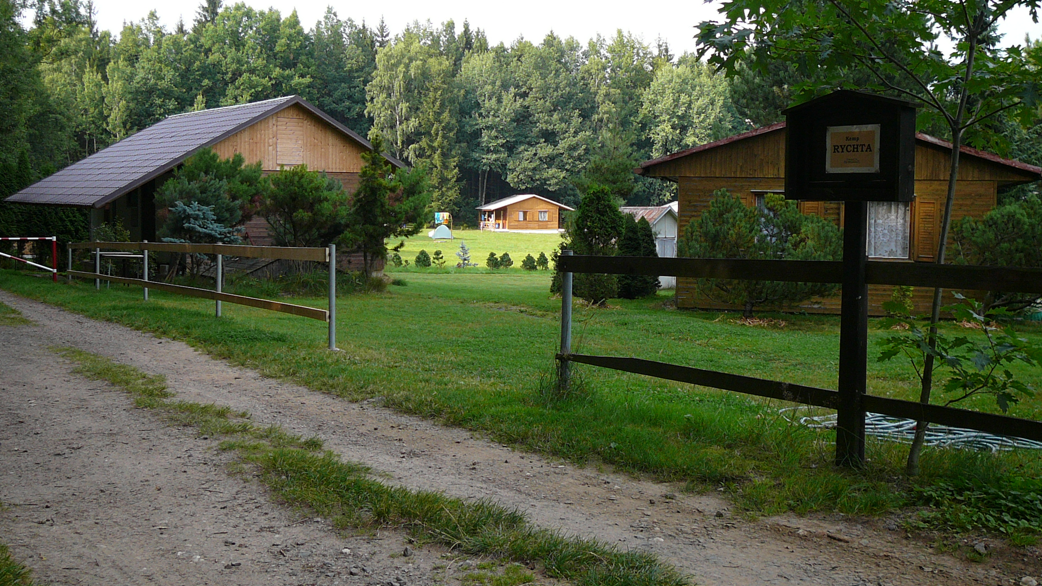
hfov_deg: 51.6
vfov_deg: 30.3
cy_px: 226
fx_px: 1078
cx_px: 531
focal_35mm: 39
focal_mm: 5.2
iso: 80
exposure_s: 1/250
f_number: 2.8
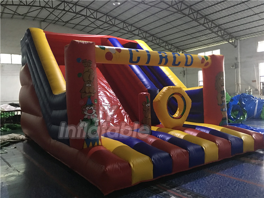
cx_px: 132
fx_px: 221
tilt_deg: -0.8
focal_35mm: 29
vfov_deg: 48.2
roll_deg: +1.6
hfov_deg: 61.7
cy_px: 99
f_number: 2.2
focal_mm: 4.15
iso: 160
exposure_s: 1/8
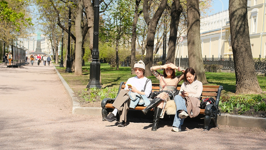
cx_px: 133
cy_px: 82
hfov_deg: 47.4
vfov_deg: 27.7
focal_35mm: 43
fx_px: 303
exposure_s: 1/750
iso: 640
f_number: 8
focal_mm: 27
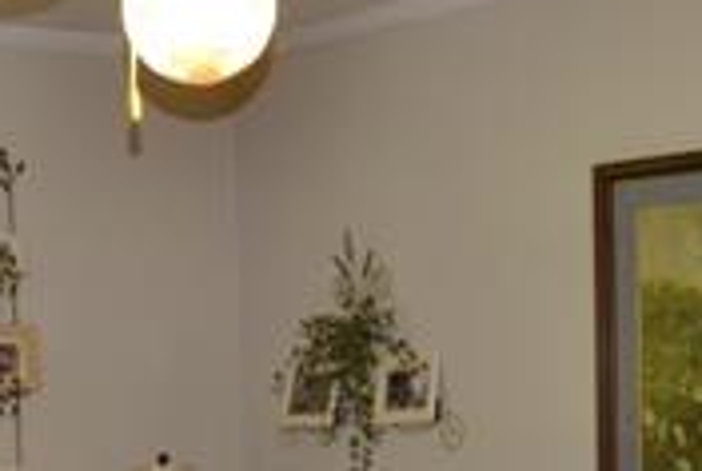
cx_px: 176
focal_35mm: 98
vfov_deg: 13.5
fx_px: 1914
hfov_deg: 20.6
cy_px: 597
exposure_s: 1/60
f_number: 3.5
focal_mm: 18
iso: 900
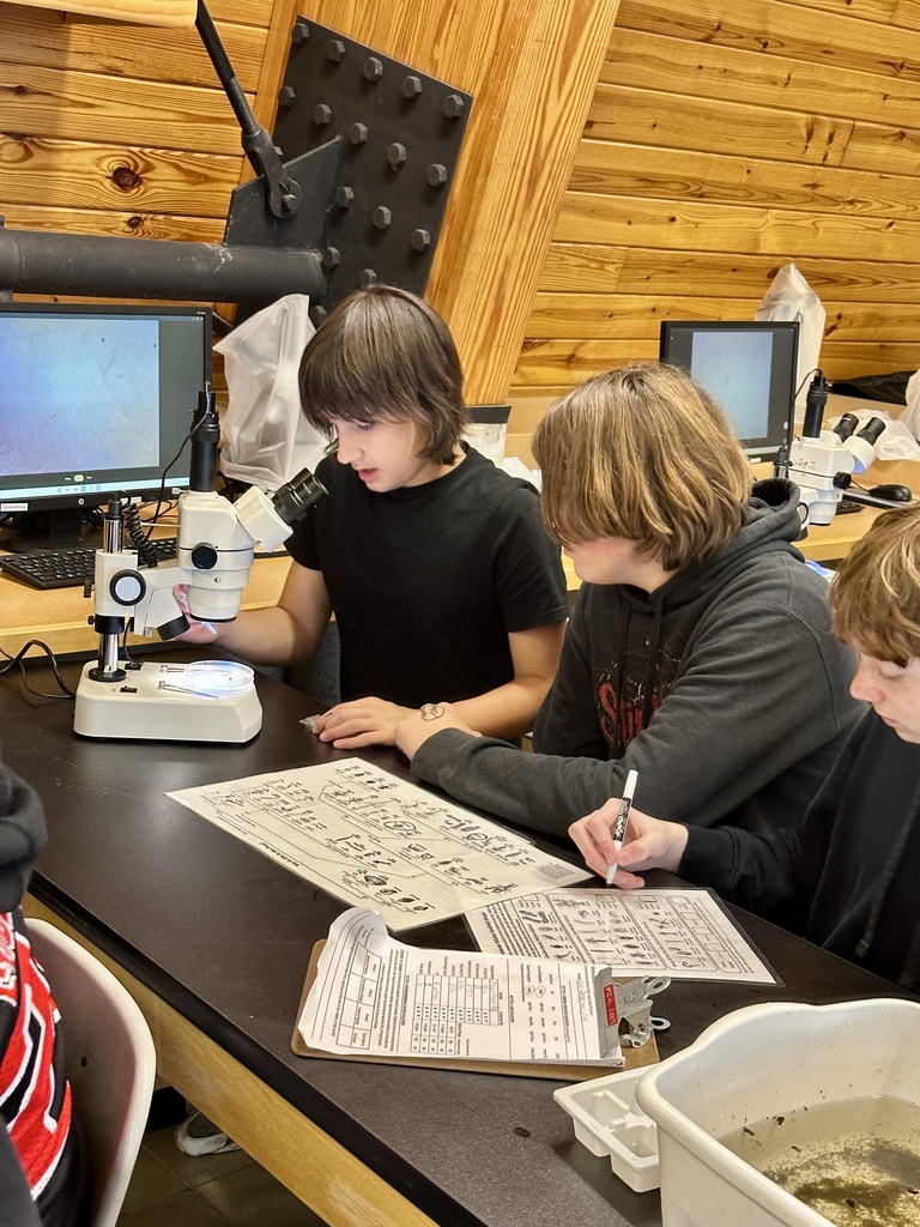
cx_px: 460
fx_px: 1701
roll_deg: -5.5
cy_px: 614
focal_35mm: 48
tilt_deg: -12.5
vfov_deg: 39.7
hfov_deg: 30.3
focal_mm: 6.86
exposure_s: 1/60
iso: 200
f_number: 1.78
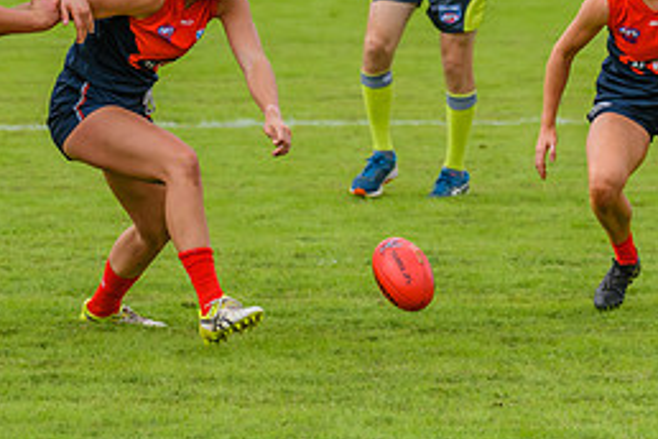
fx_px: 10893
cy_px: -40
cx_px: 89
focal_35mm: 596
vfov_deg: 2.3
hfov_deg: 3.5
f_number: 6.3
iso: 800
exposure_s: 1/2000
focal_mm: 240
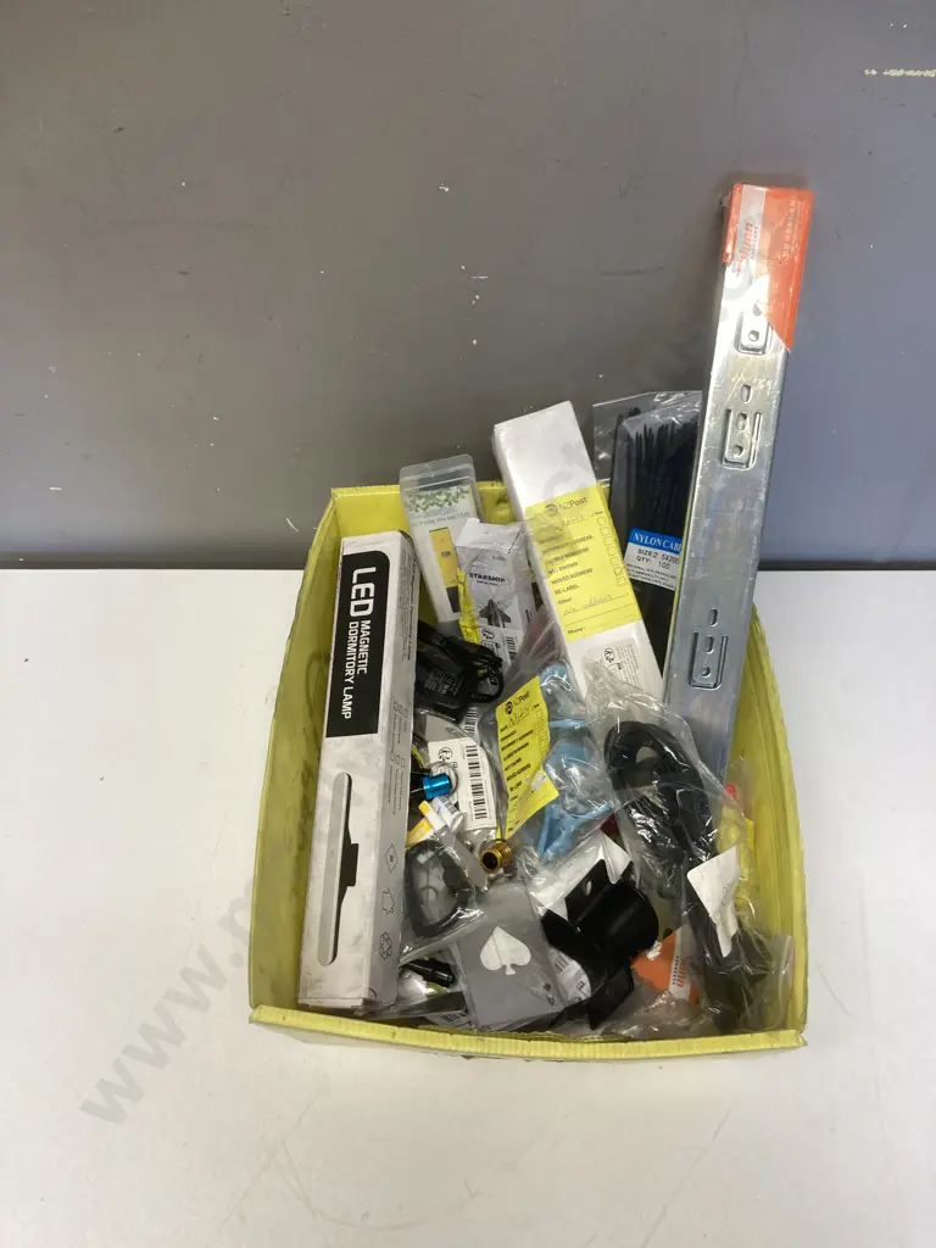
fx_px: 1009
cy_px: 624
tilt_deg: -53.9
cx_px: 468
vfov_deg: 63.4
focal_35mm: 28
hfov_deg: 49.7
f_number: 1.8
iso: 50
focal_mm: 3.99
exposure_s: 1/50
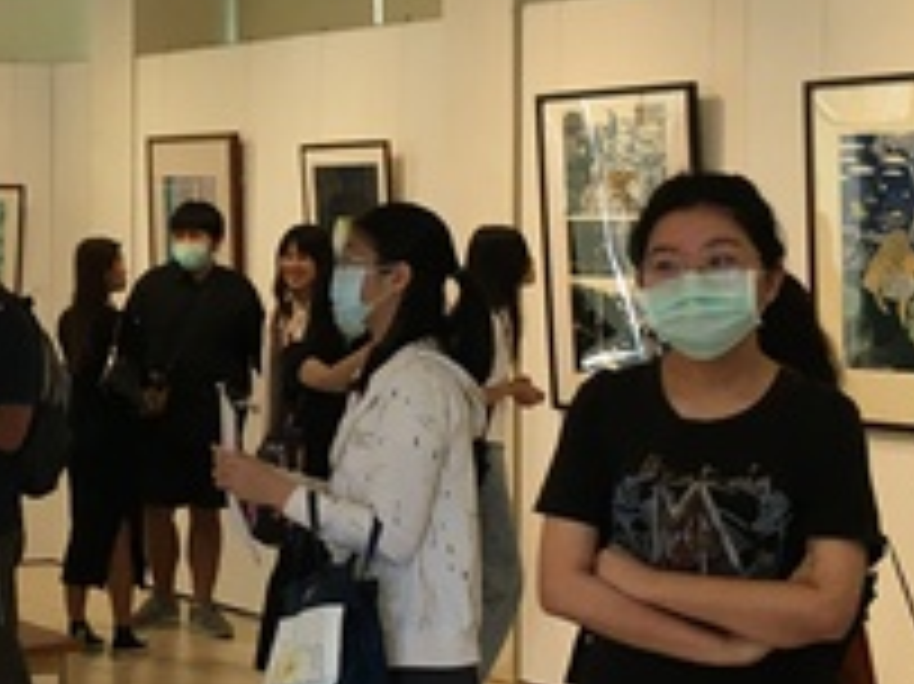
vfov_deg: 14.7
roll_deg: +0.1
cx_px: -41
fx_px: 2639
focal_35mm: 100
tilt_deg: +0.4
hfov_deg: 19.0
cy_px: 200
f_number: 2.2
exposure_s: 1/30
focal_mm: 4.15
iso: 25
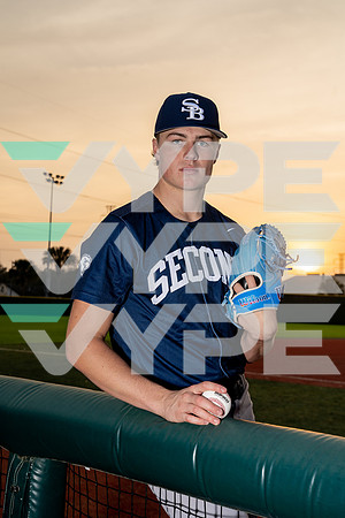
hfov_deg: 26.5
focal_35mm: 51
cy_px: 259
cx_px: 172
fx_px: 733
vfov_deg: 38.9
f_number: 8
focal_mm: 51
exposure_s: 1/250
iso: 250
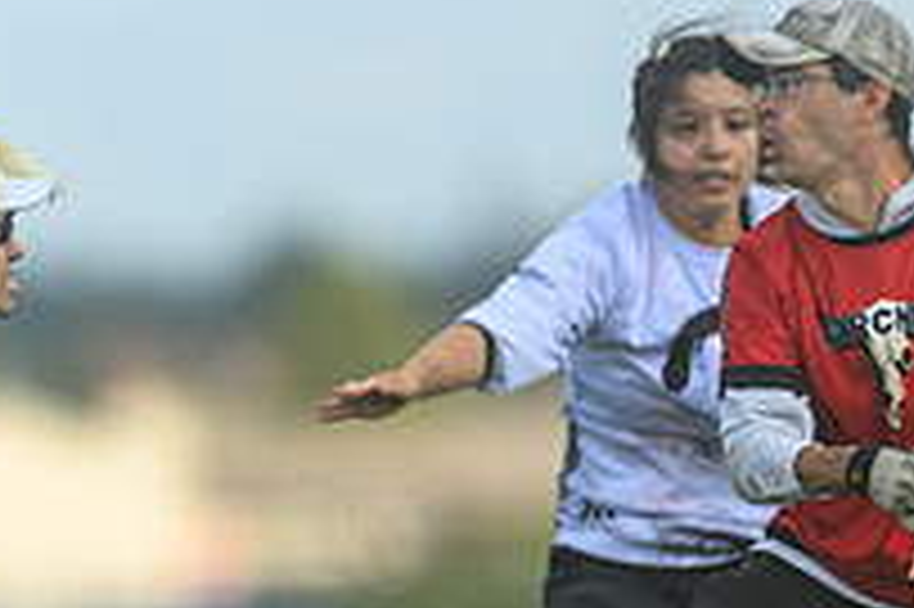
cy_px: 380
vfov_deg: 0.9
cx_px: 942
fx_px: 37747
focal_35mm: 1488
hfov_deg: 1.4
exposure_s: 1/1600
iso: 100
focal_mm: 400
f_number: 3.2
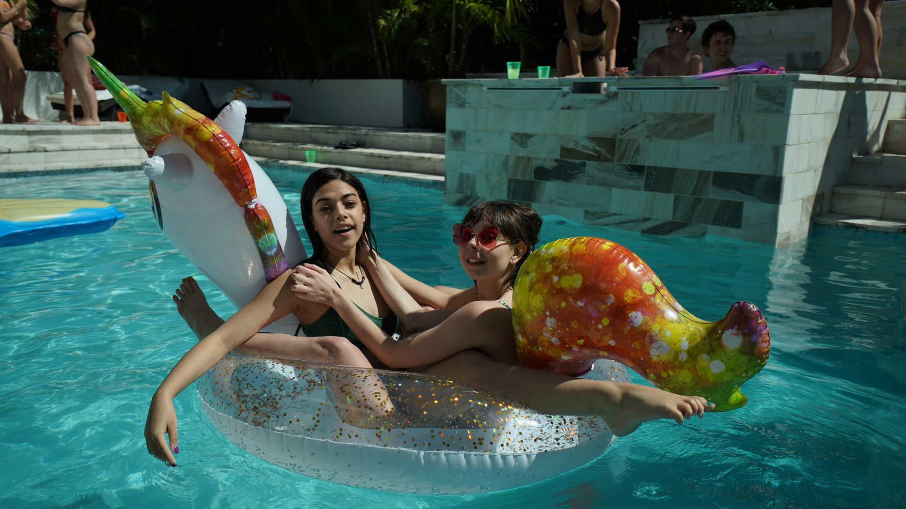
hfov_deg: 61.0
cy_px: 283
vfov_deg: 36.6
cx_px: 445
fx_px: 769
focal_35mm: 32
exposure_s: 1/320
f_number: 5
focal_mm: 30
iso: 250
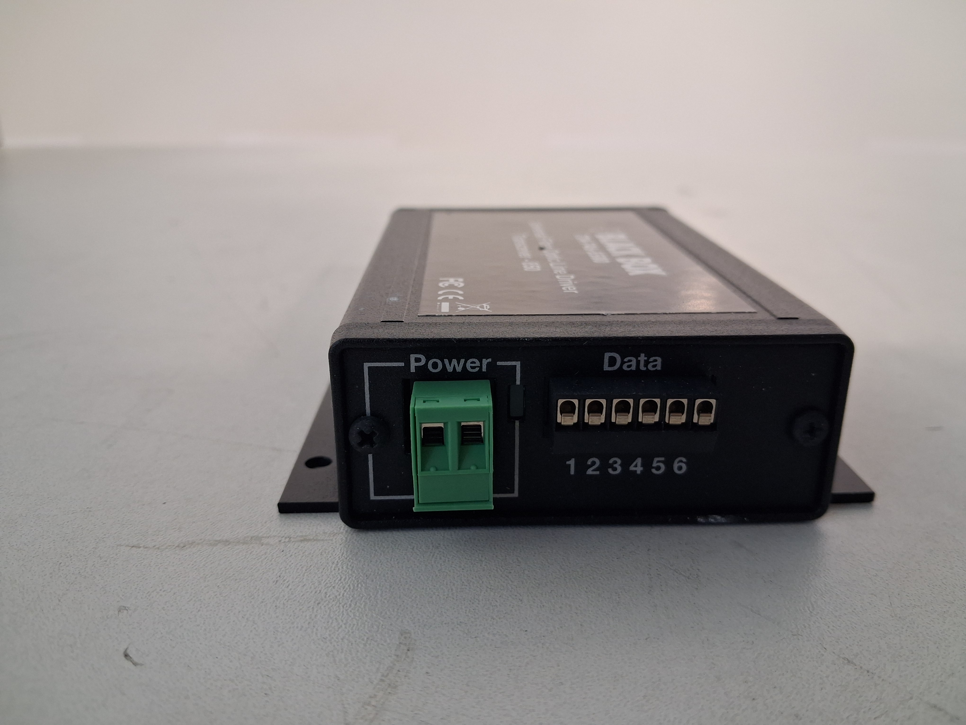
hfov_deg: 65.3
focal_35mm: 27
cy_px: 362
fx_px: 753
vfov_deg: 51.4
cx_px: 483
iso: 250
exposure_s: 1/50
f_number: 1.8
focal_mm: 4
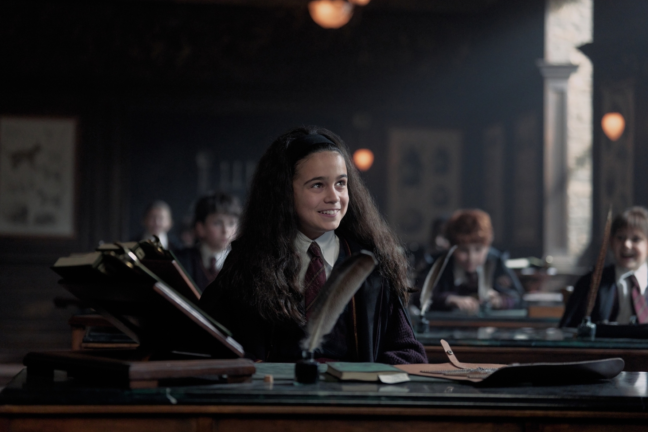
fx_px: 1494
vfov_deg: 16.5
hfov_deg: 24.5
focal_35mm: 83
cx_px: 321
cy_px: 217
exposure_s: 1/60
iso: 1600
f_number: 2.8
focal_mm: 82
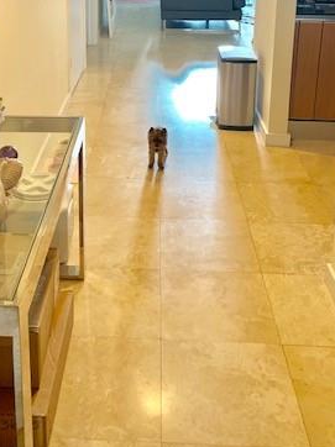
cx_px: 127
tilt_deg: -13.8
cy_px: 58
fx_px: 594
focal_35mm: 46
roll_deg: -0.3
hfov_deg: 31.4
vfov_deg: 38.8
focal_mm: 4.25
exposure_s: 1/60
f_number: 1.8
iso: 125
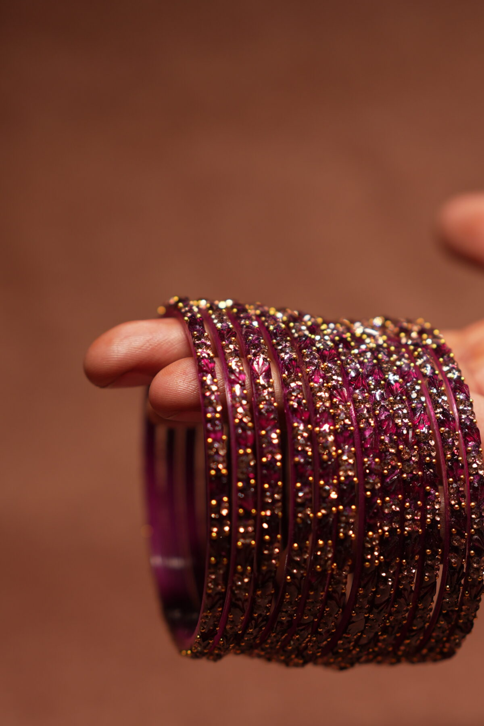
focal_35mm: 74
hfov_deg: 18.4
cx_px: 273
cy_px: 335
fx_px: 1492
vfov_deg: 27.3
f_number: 2
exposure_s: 1/125
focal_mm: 35
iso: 125
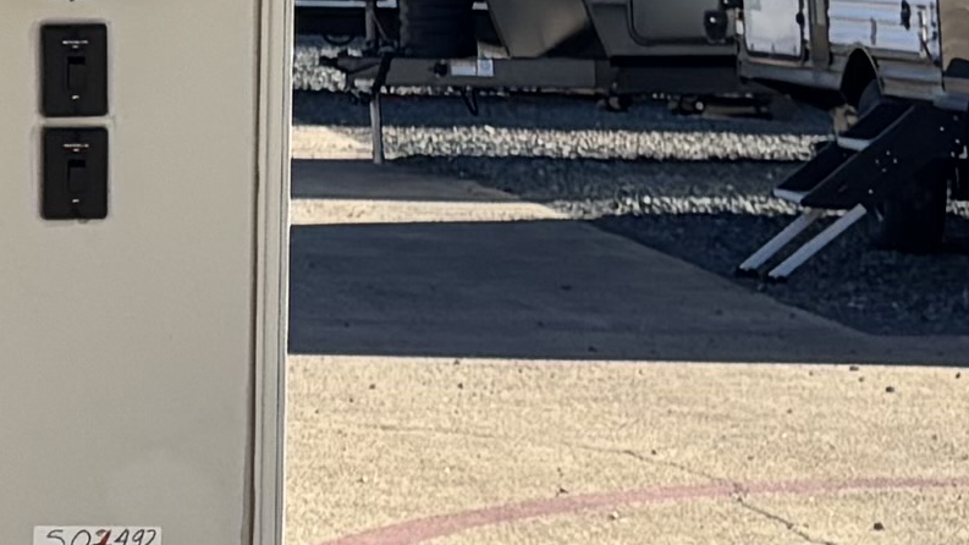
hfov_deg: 9.7
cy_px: -660
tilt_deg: +4.6
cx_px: -1058
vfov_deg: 5.8
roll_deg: -1.2
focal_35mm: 204
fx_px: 5241
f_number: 1.6
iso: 50
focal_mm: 5.96
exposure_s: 1/2933
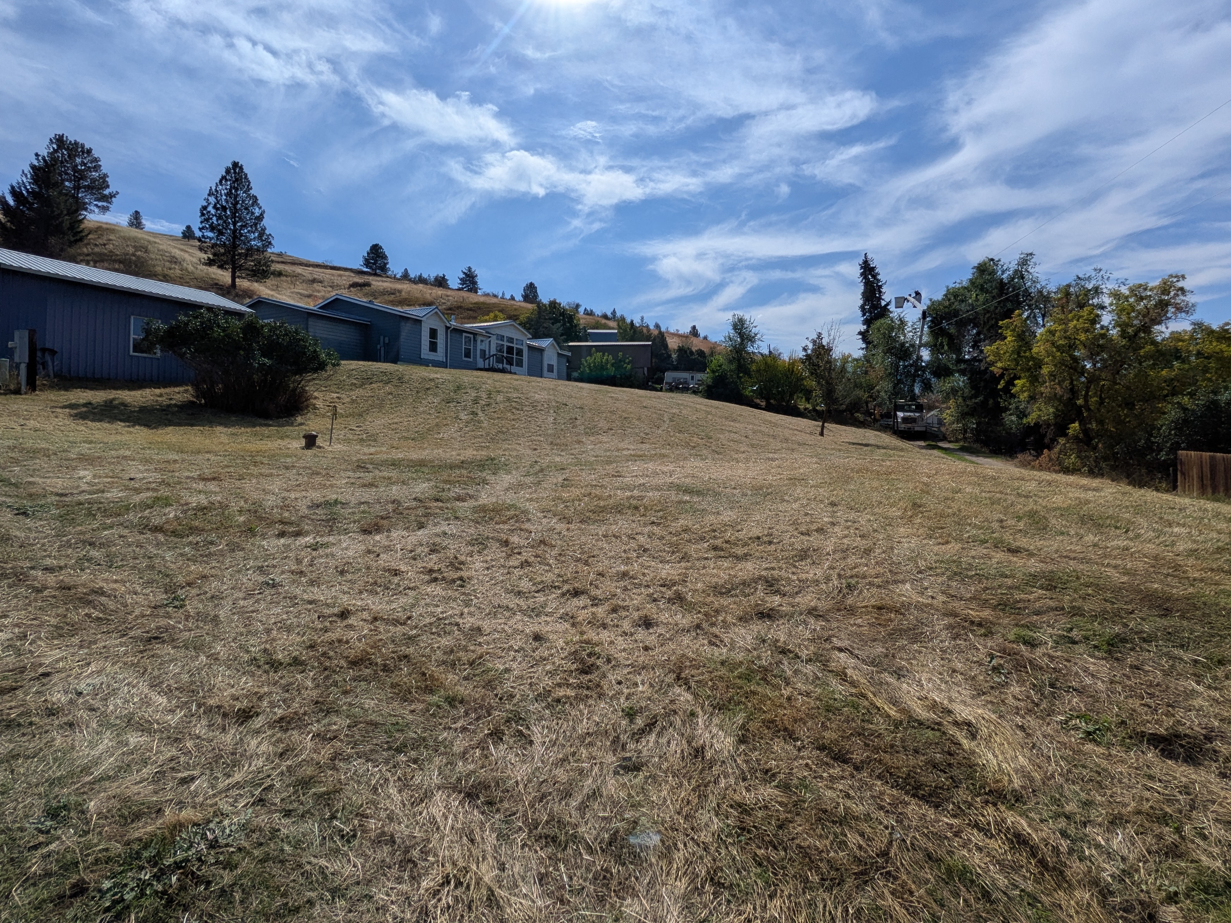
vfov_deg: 77.8
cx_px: 597
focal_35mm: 16
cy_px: 406
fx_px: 569
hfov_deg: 94.5
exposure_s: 1/5076
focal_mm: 1.83
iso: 49
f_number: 2.2
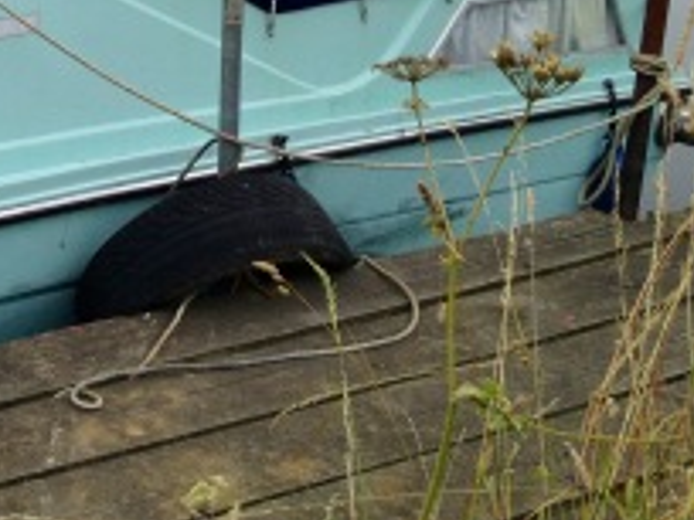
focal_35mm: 88
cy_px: -27
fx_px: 1764
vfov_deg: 16.4
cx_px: -133
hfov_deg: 20.8
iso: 50
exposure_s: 1/951
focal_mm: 4.28
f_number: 2.4
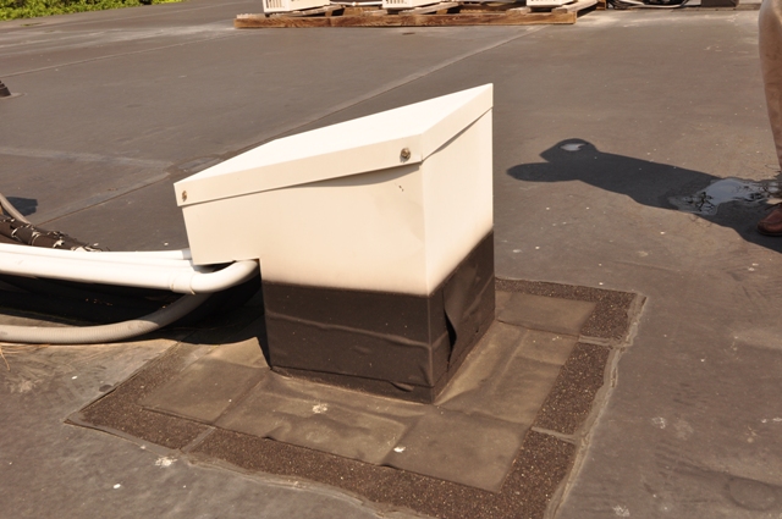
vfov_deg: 36.8
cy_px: 260
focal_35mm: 36
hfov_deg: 53.2
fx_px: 781
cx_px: 391
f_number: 9
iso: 200
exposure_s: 1/400
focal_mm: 24
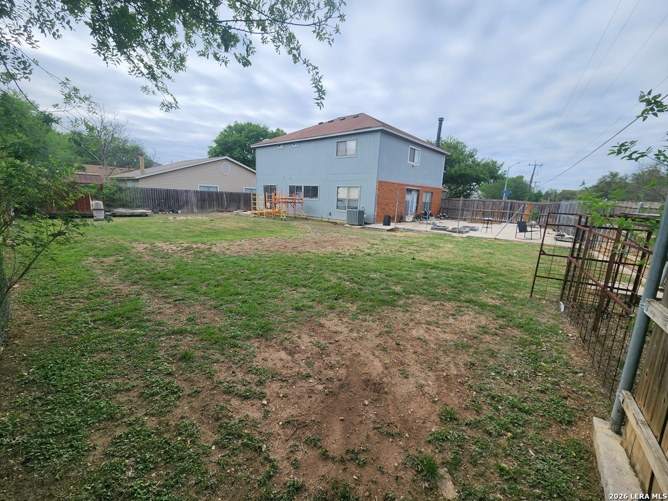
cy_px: 250
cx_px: 334
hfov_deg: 106.2
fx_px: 251
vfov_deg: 89.9
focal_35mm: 13
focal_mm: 2.2
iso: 50
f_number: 2.2
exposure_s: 1/1011
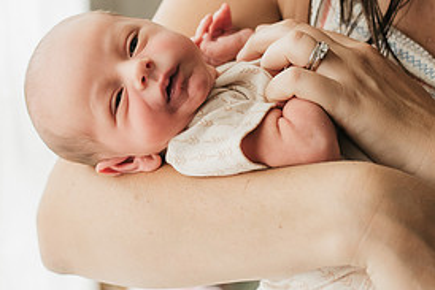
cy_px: 78
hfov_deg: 19.0
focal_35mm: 106
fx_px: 1281
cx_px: 70
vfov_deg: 12.9
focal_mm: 50
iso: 1600
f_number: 2.8
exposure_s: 1/800
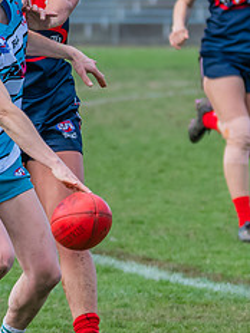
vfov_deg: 3.0
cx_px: 38
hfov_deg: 2.2
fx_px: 6461
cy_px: 110
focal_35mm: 671
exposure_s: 1/1600
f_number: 5
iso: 800
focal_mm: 160
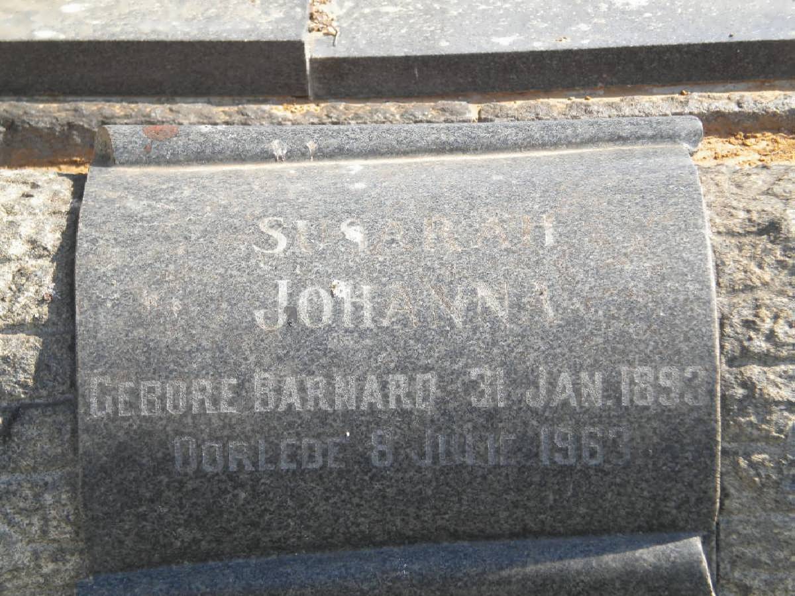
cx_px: 398
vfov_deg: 15.4
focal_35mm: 96
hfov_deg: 20.4
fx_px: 2205
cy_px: 298
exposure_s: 1/140
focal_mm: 17.3
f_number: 5.7
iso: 80
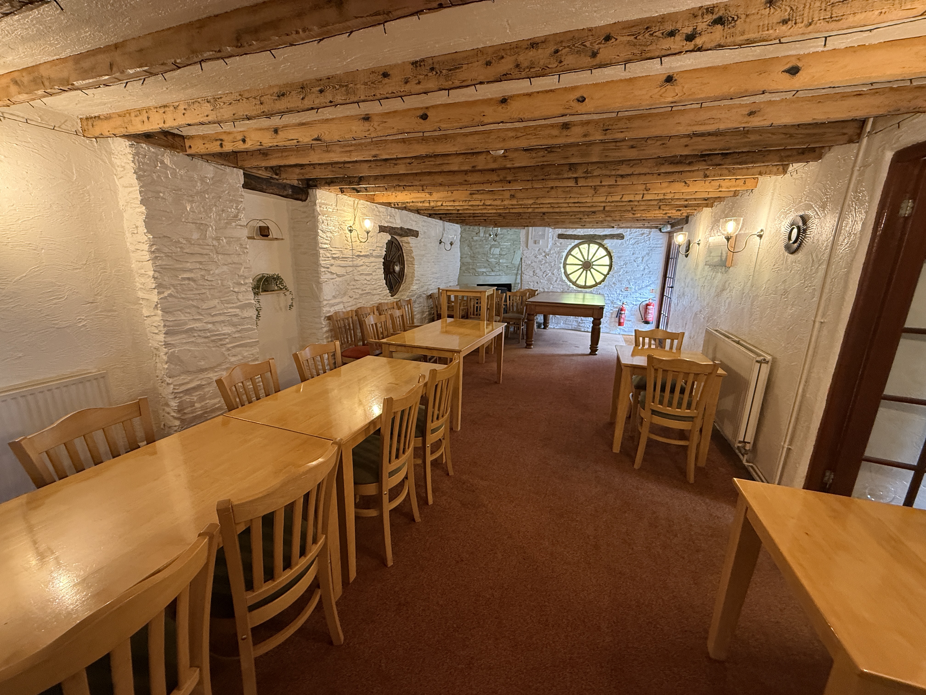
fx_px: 375
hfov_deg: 102.1
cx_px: 463
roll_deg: -1.4
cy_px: 348
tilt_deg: -13.9
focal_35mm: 14
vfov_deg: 85.7
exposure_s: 1/50
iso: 250
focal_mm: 2.22
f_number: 2.2
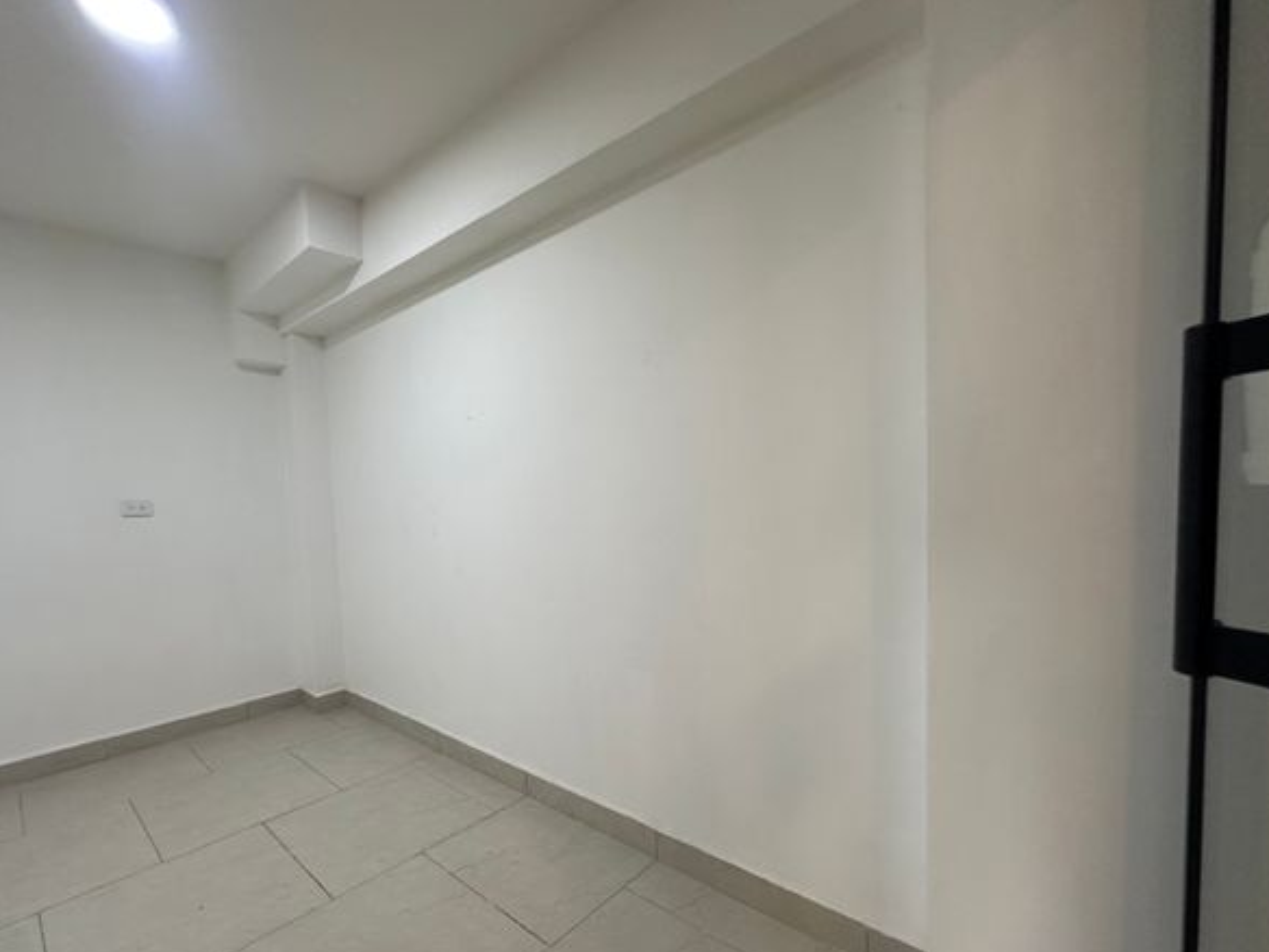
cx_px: 566
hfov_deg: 94.1
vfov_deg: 77.7
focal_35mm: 16
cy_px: 537
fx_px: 587
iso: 200
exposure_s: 1/120
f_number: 2.2
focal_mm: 2.22
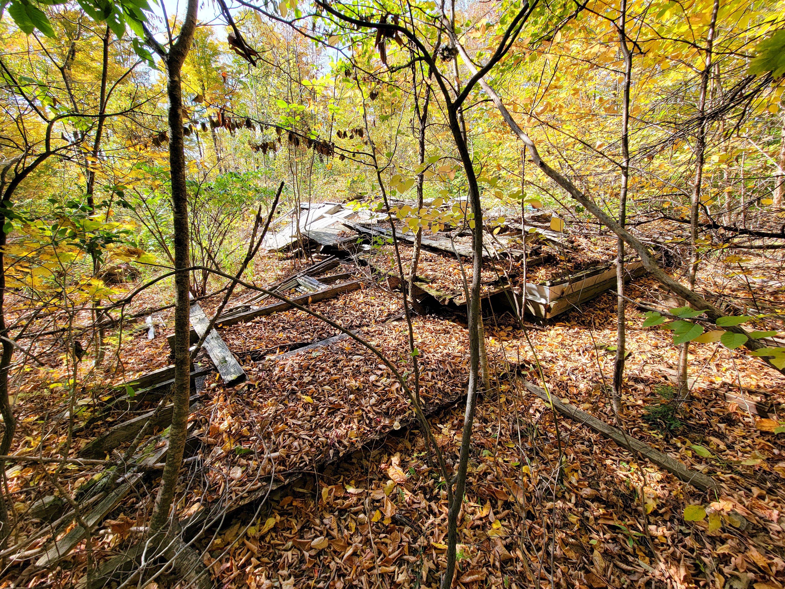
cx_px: 392
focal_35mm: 13
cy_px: 294
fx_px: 295
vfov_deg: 89.9
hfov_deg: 106.2
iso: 50
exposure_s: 1/240
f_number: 2.2
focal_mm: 2.2
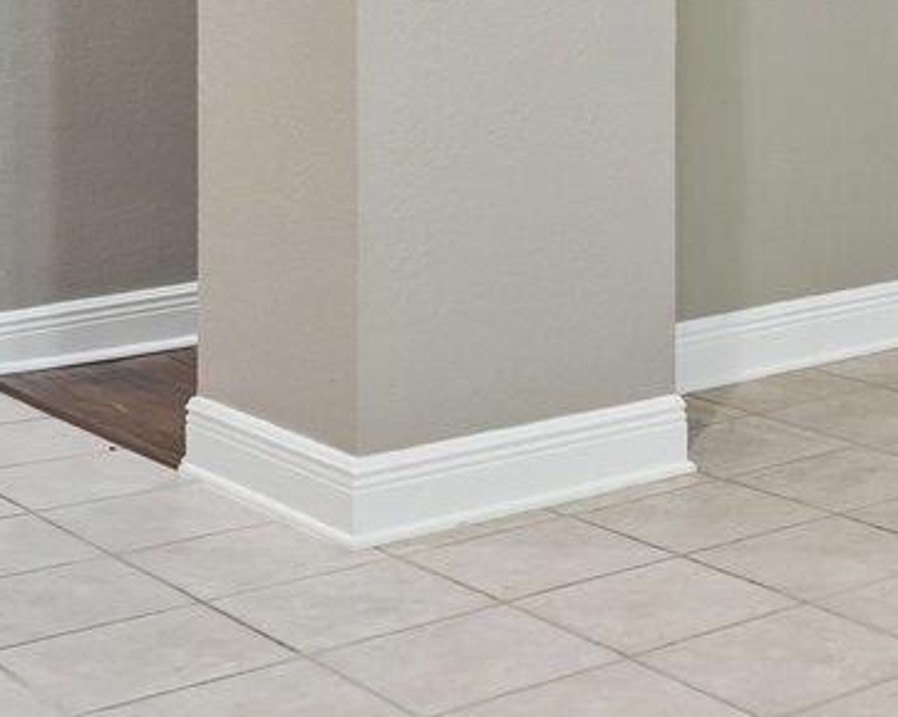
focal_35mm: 85
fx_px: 2257
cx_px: 1104
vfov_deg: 17.1
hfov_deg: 20.8
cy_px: -187
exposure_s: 1/6
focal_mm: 16
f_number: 8
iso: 400
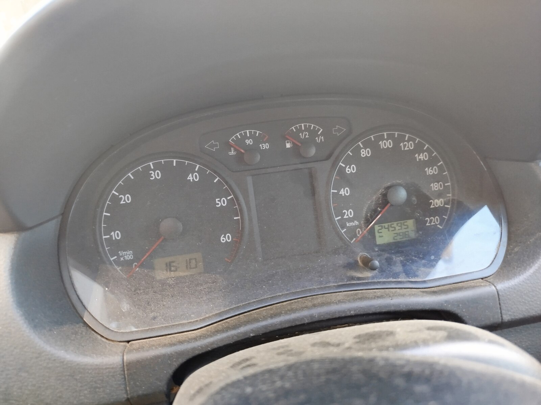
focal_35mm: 24
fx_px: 375
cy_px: 202
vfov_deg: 56.8
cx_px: 270
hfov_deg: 71.6
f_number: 1.7
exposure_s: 1/33
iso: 250
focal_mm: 5.31
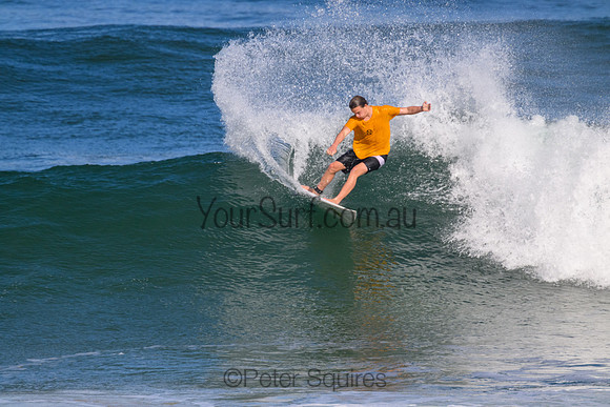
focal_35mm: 800
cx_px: 305
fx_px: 13558
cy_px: 204
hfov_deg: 2.6
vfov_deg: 1.7
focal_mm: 800
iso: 1250
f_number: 11
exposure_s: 1/2000
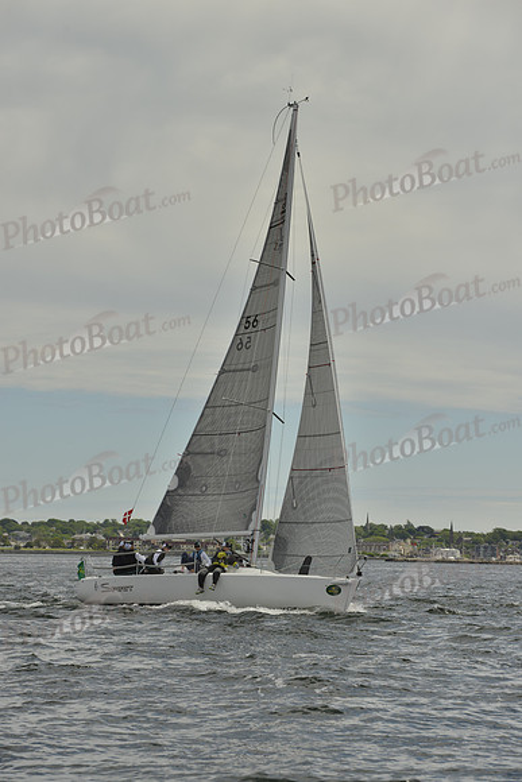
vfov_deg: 16.4
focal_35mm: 125
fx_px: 2717
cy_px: 391
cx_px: 261
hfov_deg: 11.0
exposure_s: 1/1600
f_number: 10
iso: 280
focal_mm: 125
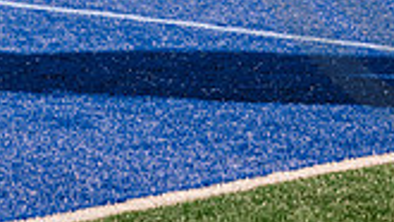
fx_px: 2697
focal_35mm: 258
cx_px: 621
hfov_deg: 8.2
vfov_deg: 4.6
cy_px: -230
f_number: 3.2
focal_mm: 70
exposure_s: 1/250
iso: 2500
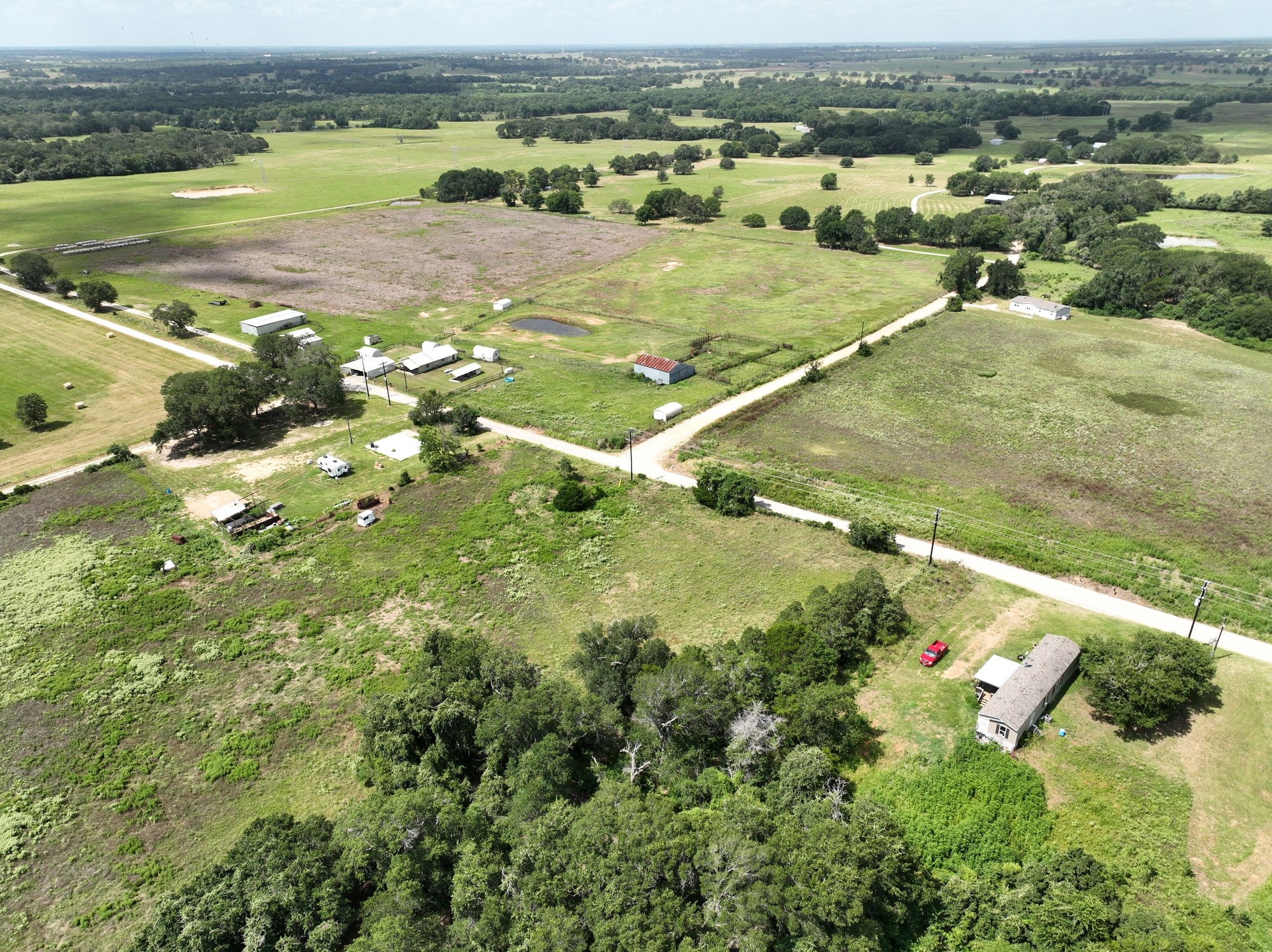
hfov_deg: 71.6
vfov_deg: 56.8
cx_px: 636
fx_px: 881
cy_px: 476
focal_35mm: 24
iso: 100
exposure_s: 1/1250
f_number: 2.8
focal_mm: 12.29
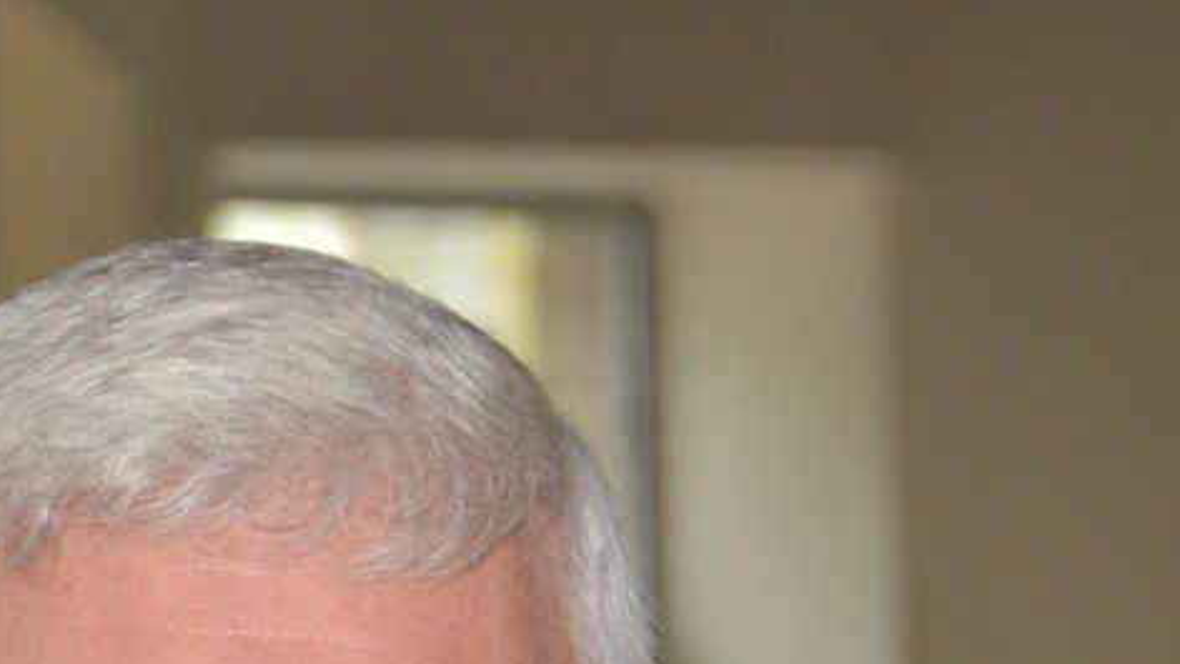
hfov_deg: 5.8
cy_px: 1056
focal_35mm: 373
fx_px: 11671
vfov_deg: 3.2
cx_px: 298
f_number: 5.3
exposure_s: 1/250
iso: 800
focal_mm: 80
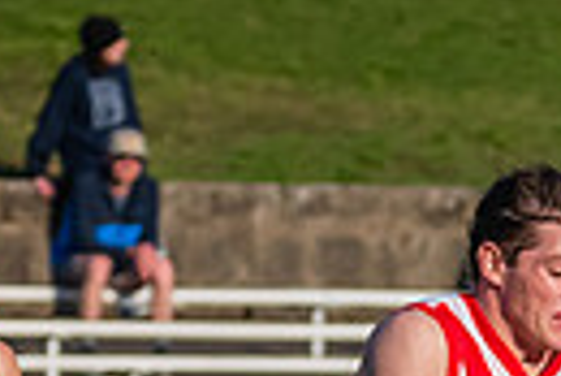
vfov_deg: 0.9
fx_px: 24680
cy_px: 781
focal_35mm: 1582
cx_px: 503
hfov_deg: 1.3
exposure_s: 1/1600
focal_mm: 210
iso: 800
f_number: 8
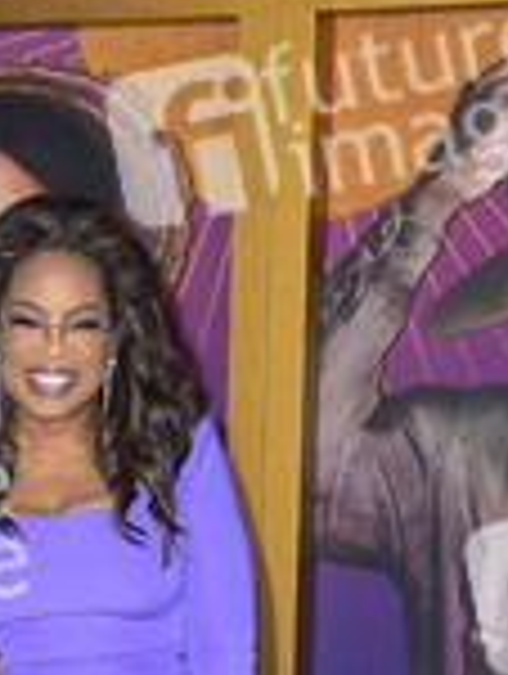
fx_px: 2400
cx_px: -70
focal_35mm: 123
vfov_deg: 15.4
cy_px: 796
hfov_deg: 11.9
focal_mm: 48
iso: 400
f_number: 6.3
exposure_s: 1/250
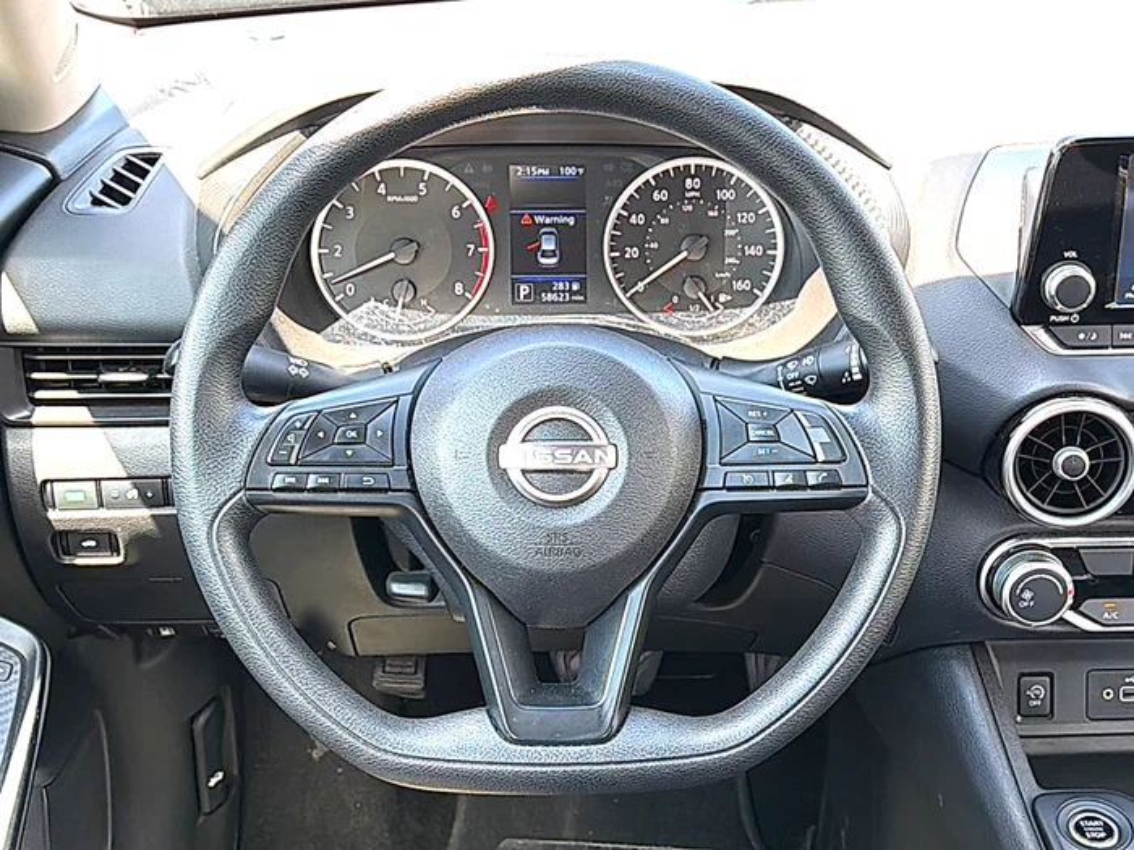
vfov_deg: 34.3
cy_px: 425
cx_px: 567
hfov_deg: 44.8
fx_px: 1376
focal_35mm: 42
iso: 64
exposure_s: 1/121
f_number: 1.78
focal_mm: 6.76
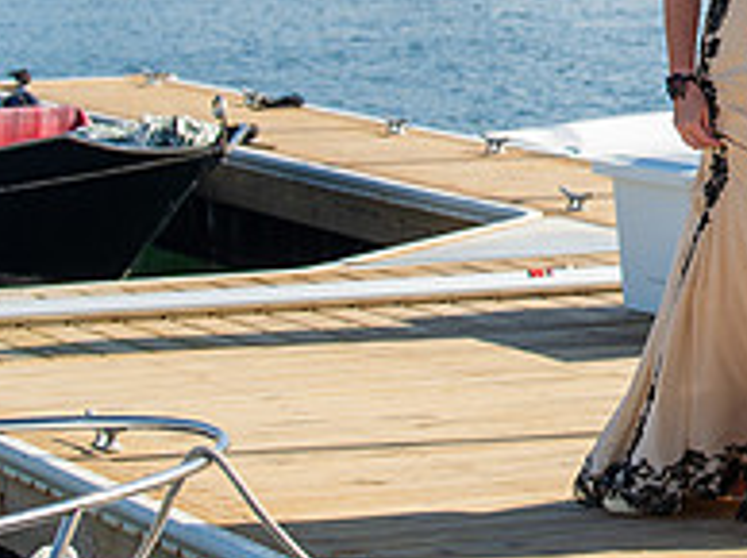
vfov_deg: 7.1
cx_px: 963
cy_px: -62
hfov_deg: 9.4
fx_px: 4461
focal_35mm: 207
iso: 200
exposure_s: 1/250
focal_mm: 72
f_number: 5.6
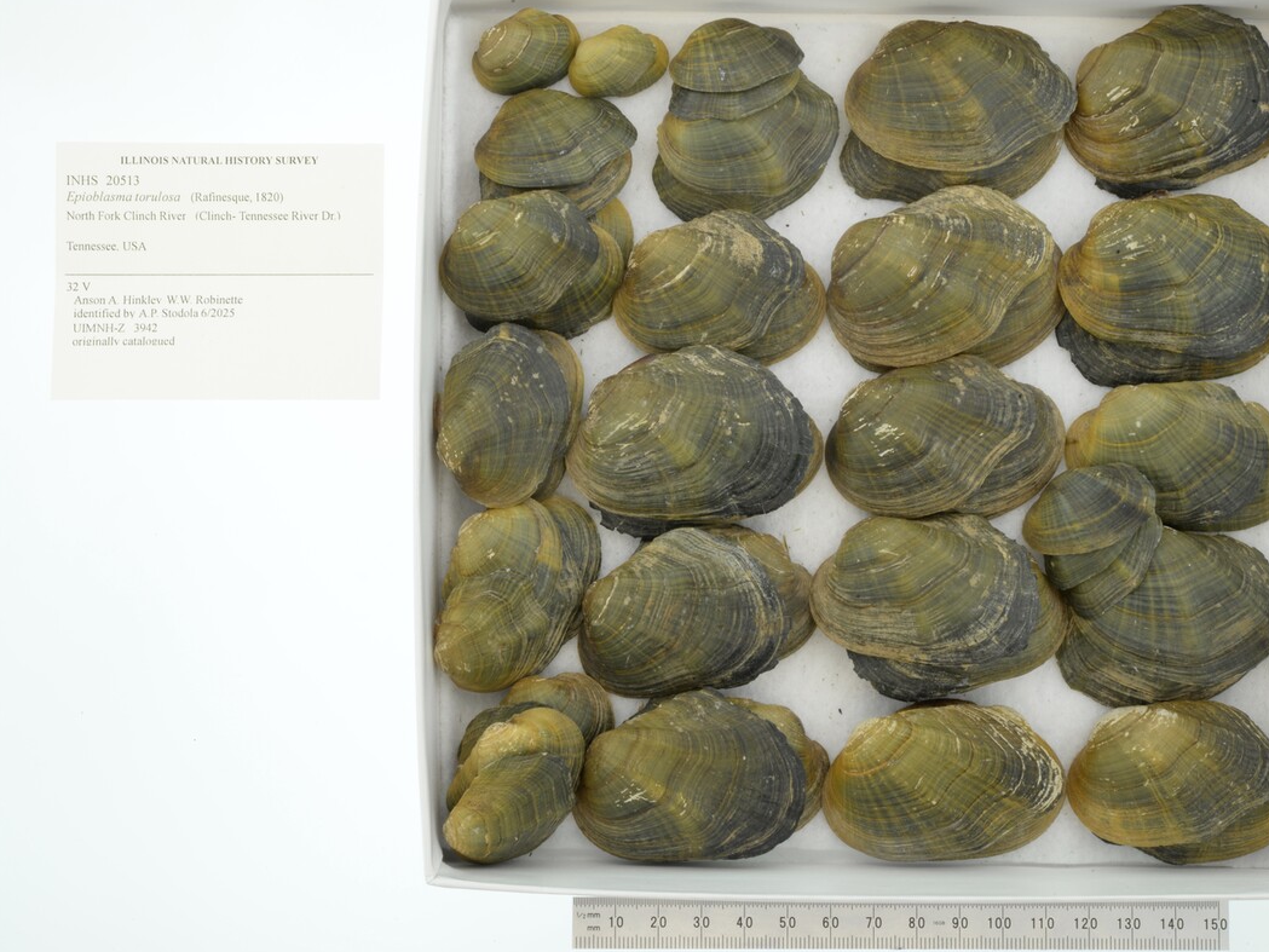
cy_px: 470
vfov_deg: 22.3
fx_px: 2420
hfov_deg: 29.4
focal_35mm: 66
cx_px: 664
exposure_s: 1/5
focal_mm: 60
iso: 100
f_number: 32
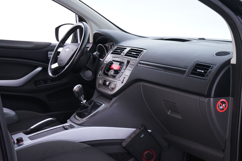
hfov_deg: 34.0
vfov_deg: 23.0
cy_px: 80
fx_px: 396
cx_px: 121
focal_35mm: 59
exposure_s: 1/10
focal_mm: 59
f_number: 6.3
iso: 3200
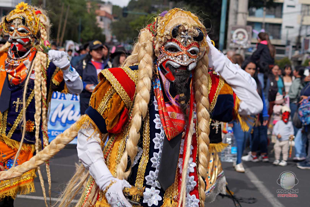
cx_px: 155
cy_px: 104
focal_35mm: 82
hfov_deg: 24.6
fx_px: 710
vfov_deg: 16.5
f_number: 5.6
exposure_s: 1/250
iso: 100
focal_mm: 55
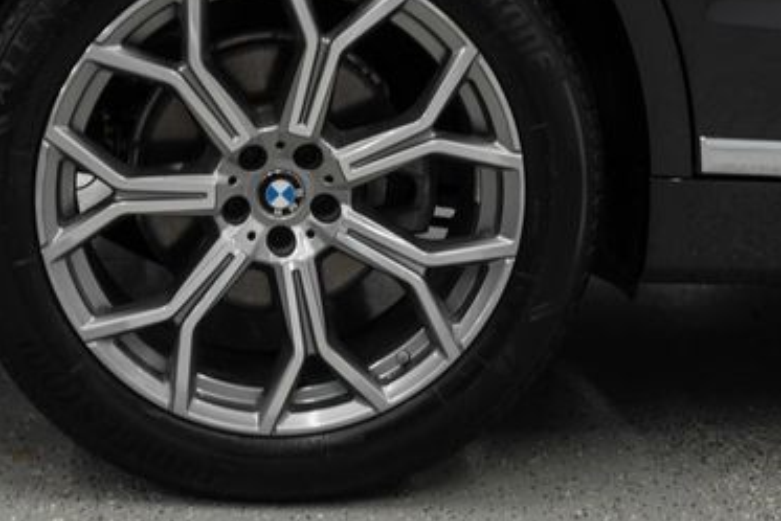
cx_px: 281
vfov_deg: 18.8
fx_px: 1563
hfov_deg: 27.9
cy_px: 116
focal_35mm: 72
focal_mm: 28
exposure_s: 1/40
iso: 200
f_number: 3.2
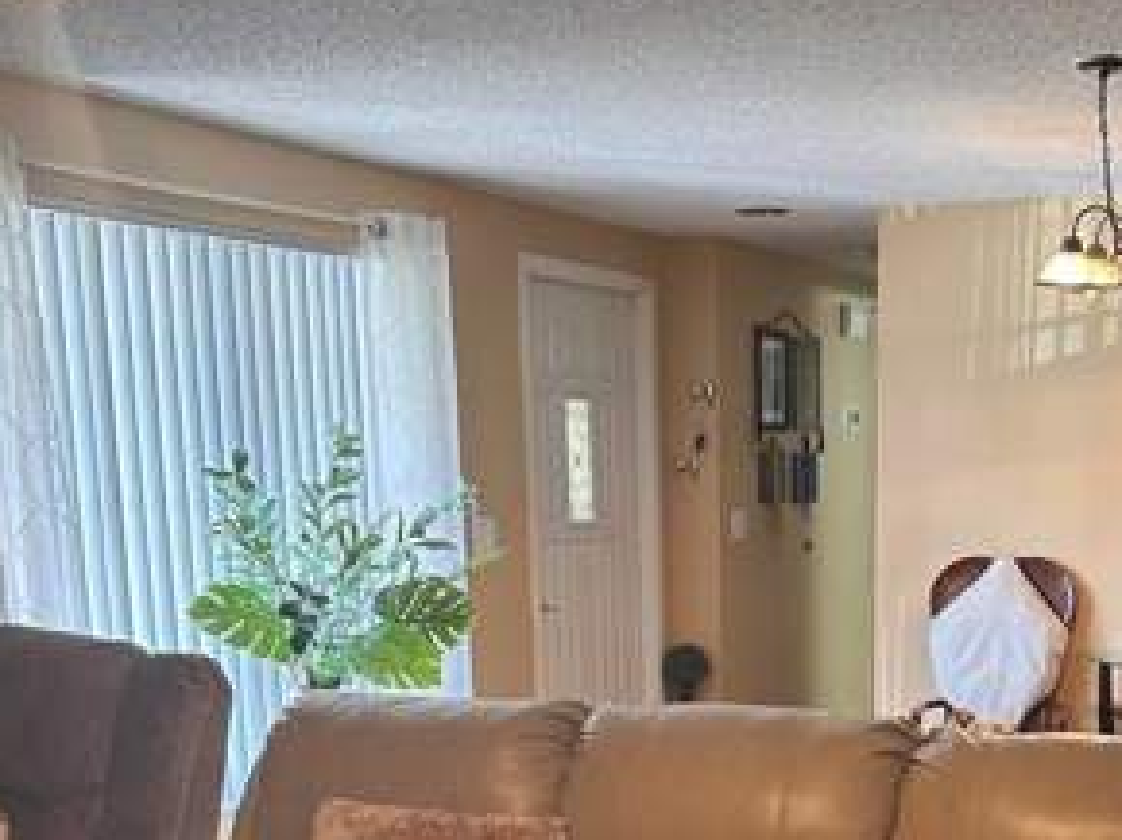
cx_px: 828
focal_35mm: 53
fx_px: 1716
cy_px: 844
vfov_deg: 26.0
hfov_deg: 35.5
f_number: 1.78
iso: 125
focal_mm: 6.86
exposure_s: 1/60
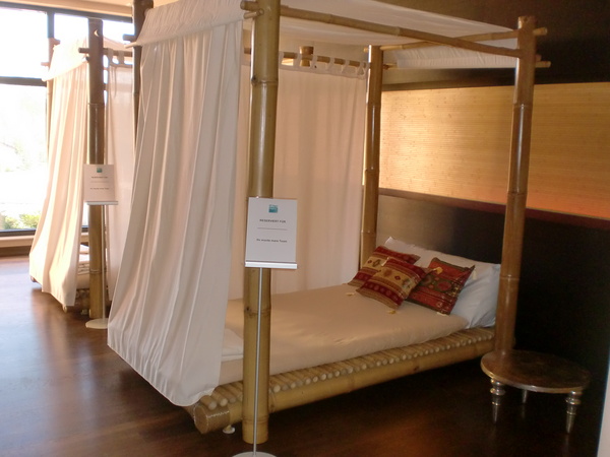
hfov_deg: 52.6
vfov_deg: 40.7
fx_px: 617
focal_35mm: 35
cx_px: 305
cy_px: 228
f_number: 3.1
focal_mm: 6.3
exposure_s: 1/60
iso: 200
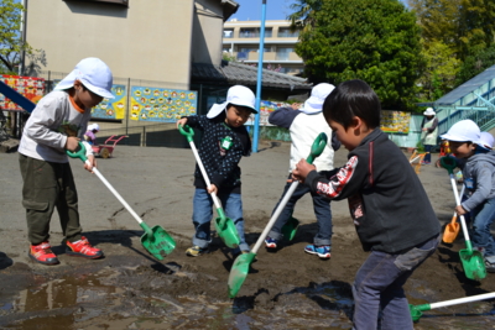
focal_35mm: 33
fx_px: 454
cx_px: 248
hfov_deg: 57.2
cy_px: 165
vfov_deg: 40.0
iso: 100
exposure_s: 1/250
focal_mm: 22
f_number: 8
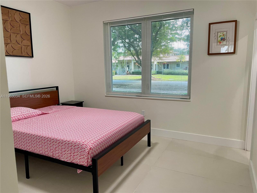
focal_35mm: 26
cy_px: 96
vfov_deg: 53.1
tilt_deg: -8.9
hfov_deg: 67.3
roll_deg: +0.6
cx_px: 128
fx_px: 193
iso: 80
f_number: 1.6
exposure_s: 1/60
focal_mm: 4.2
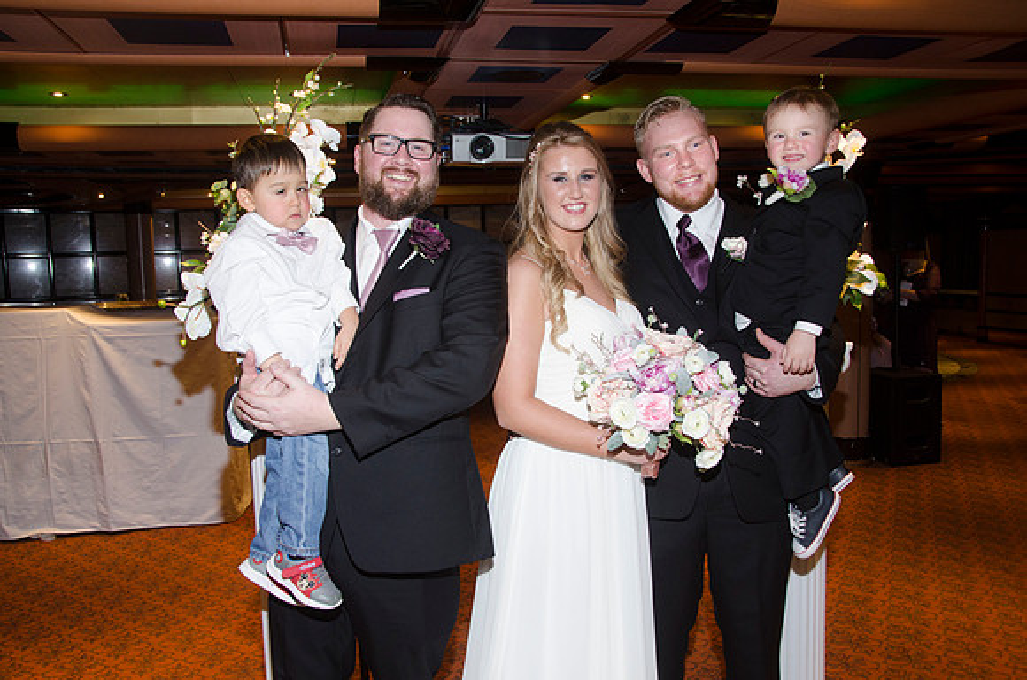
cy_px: 340
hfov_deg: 62.0
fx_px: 854
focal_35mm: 30
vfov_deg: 43.4
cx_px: 514
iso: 400
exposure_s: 1/60
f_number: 5.6
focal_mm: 20
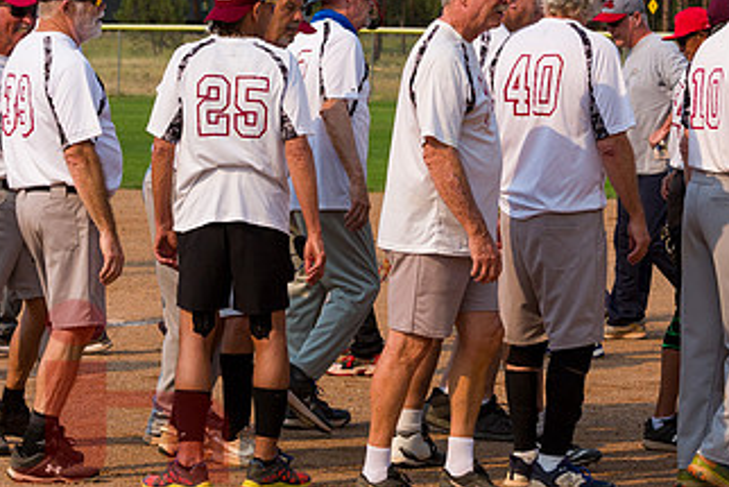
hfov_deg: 9.1
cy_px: 180
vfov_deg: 6.1
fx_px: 4558
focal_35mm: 225
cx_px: 367
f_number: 11
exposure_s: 1/1250
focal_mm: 125
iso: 800
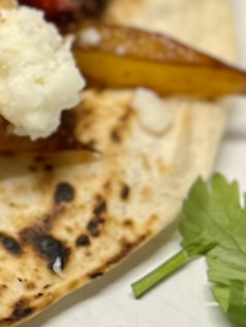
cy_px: 152
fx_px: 1758
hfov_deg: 7.3
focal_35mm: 186
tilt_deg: -50.4
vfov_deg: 10.6
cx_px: -411
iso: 50
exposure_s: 1/120
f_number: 1.5
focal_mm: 5.7
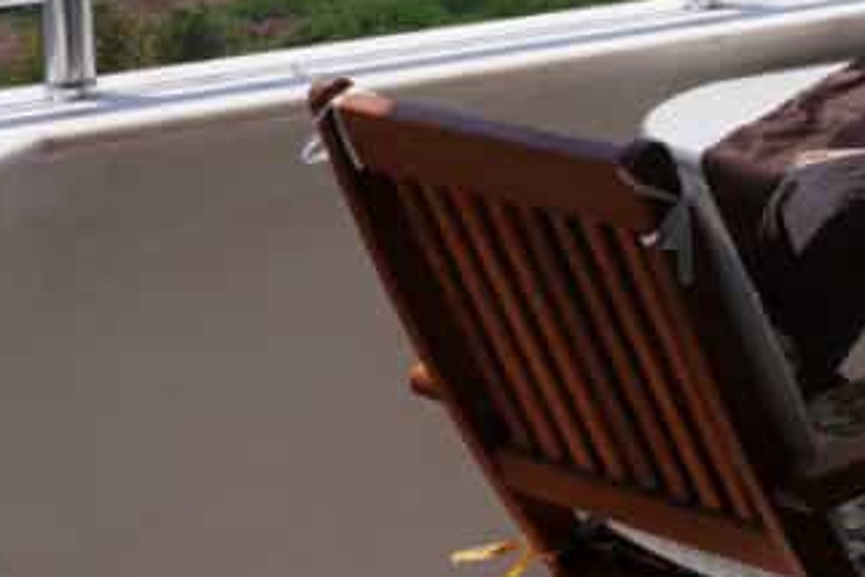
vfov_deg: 11.9
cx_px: 1988
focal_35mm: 108
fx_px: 2596
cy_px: -366
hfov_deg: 14.1
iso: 100
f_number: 10
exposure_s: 1/250
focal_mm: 17
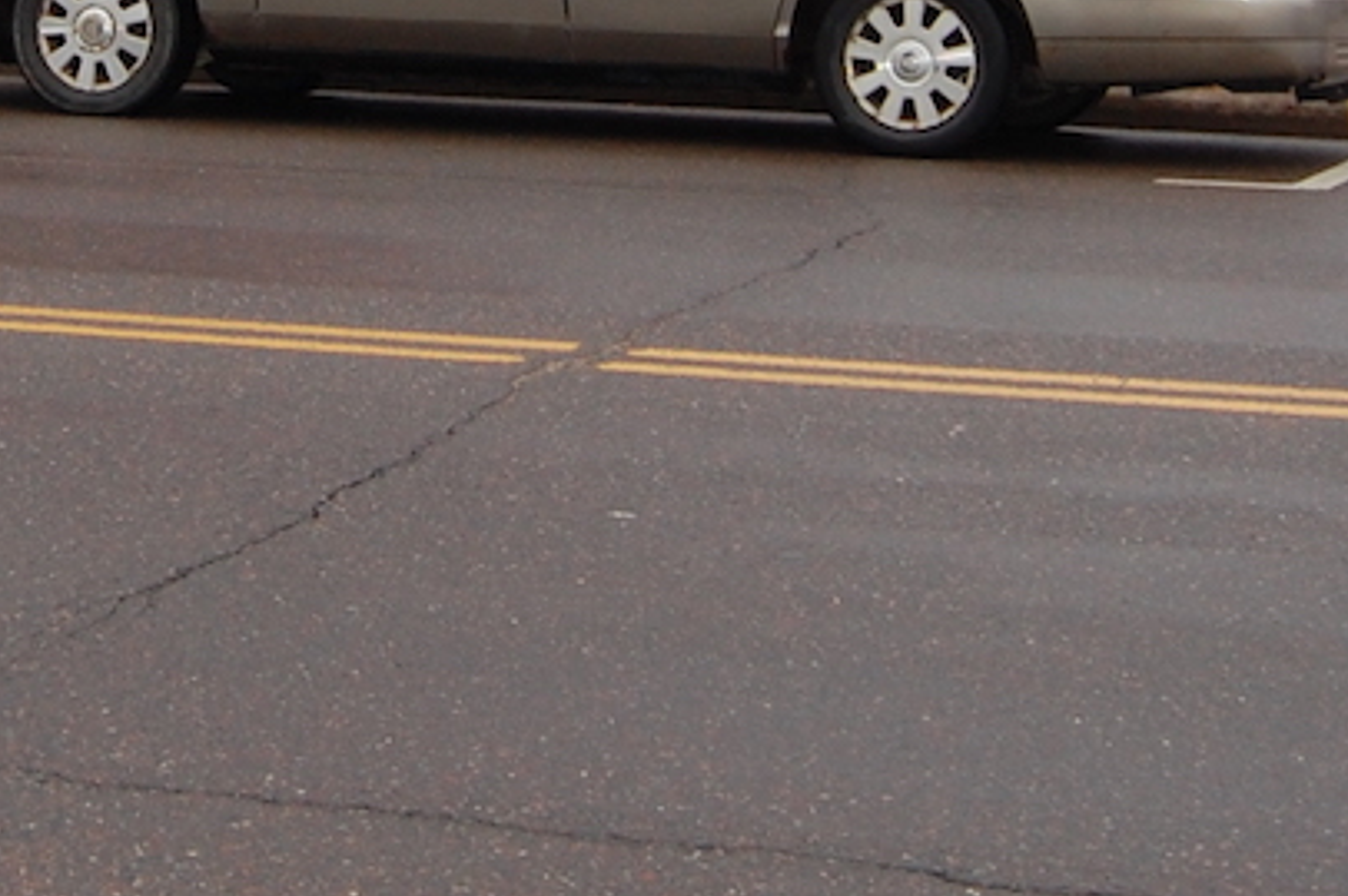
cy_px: -498
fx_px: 4153
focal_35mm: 111
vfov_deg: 11.7
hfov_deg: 18.3
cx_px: 295
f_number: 4
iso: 400
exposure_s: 1/500
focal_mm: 20
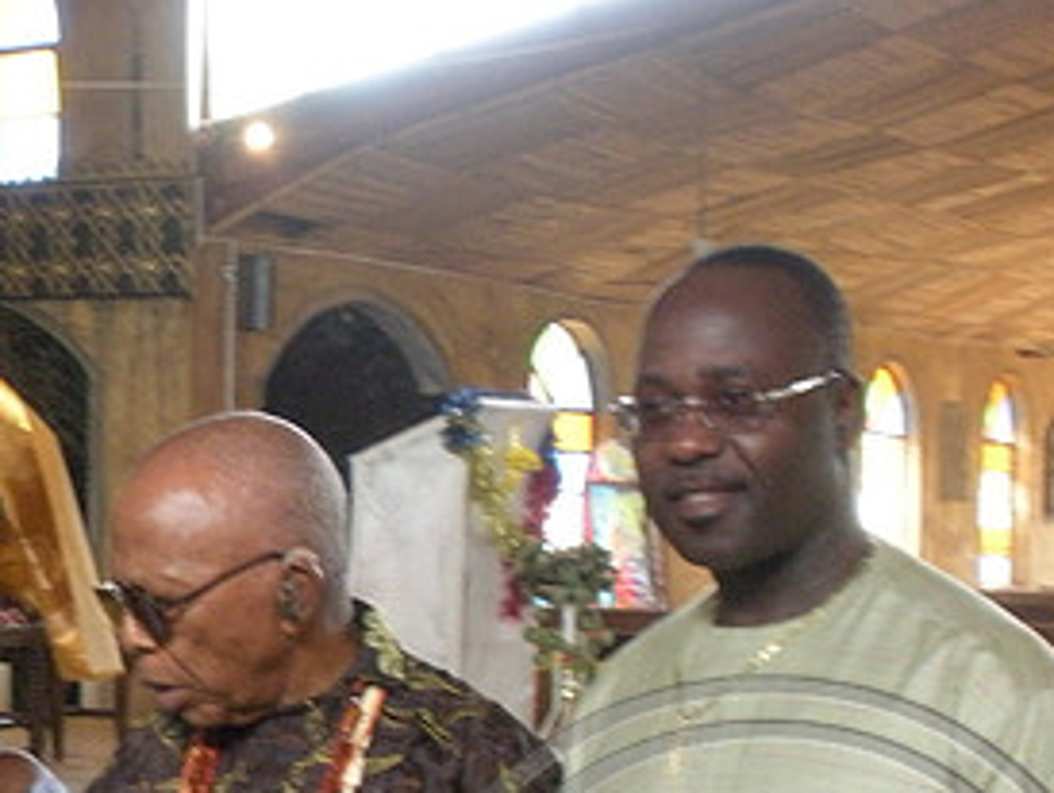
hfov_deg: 20.6
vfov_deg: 15.8
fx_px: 2834
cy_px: 649
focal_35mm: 93
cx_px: 69
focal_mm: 7.7
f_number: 4
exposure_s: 1/33.1
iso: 400
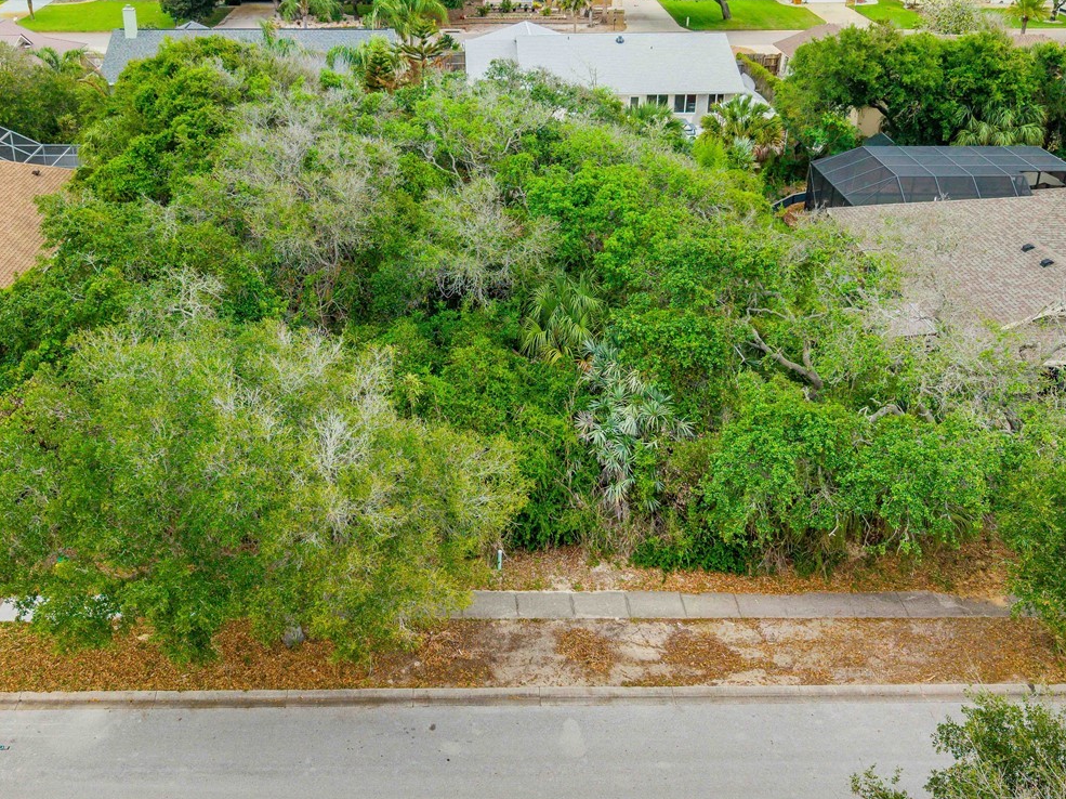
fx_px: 1201
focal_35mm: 39
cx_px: 468
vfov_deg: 36.7
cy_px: 331
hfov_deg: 47.8
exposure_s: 1/60
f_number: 1.8
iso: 130
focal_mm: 8.67
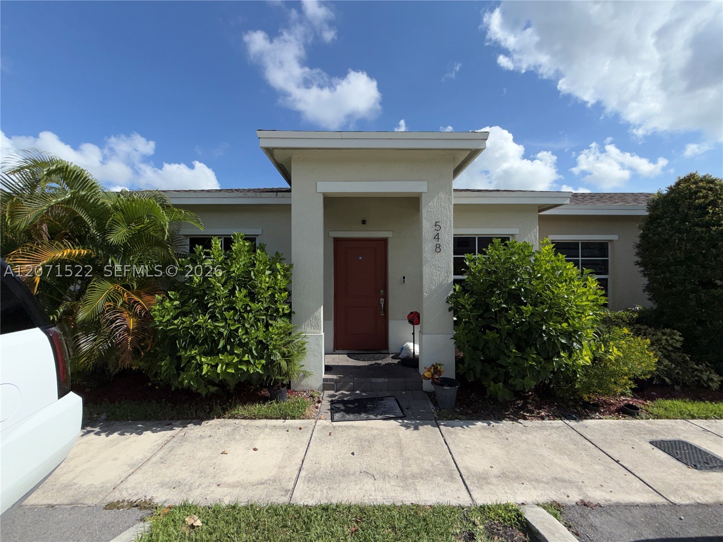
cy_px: 271
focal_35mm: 14
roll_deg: +0.5
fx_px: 292
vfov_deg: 85.7
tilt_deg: +0.4
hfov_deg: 102.1
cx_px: 362
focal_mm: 2.22
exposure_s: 1/2165
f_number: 2.2
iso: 16
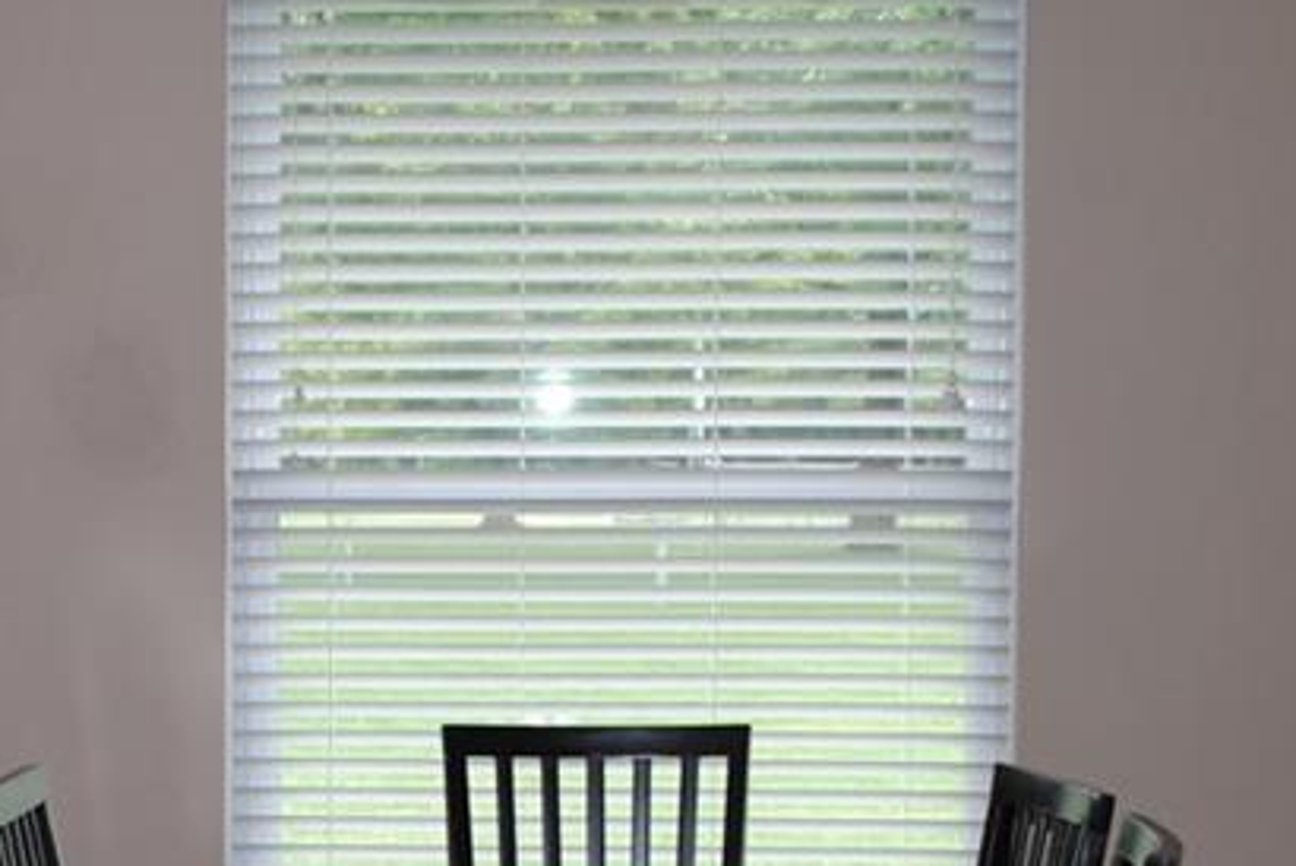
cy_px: 869
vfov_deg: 12.9
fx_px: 3783
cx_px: 196
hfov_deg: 19.2
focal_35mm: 105
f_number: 4.5
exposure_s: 1/60
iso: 200
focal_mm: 28
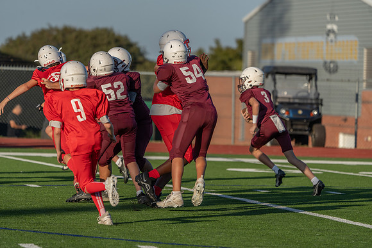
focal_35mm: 288
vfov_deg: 4.8
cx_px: 186
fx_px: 2977
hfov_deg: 7.2
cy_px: 124
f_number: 5.6
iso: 200
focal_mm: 288
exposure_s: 1/1000
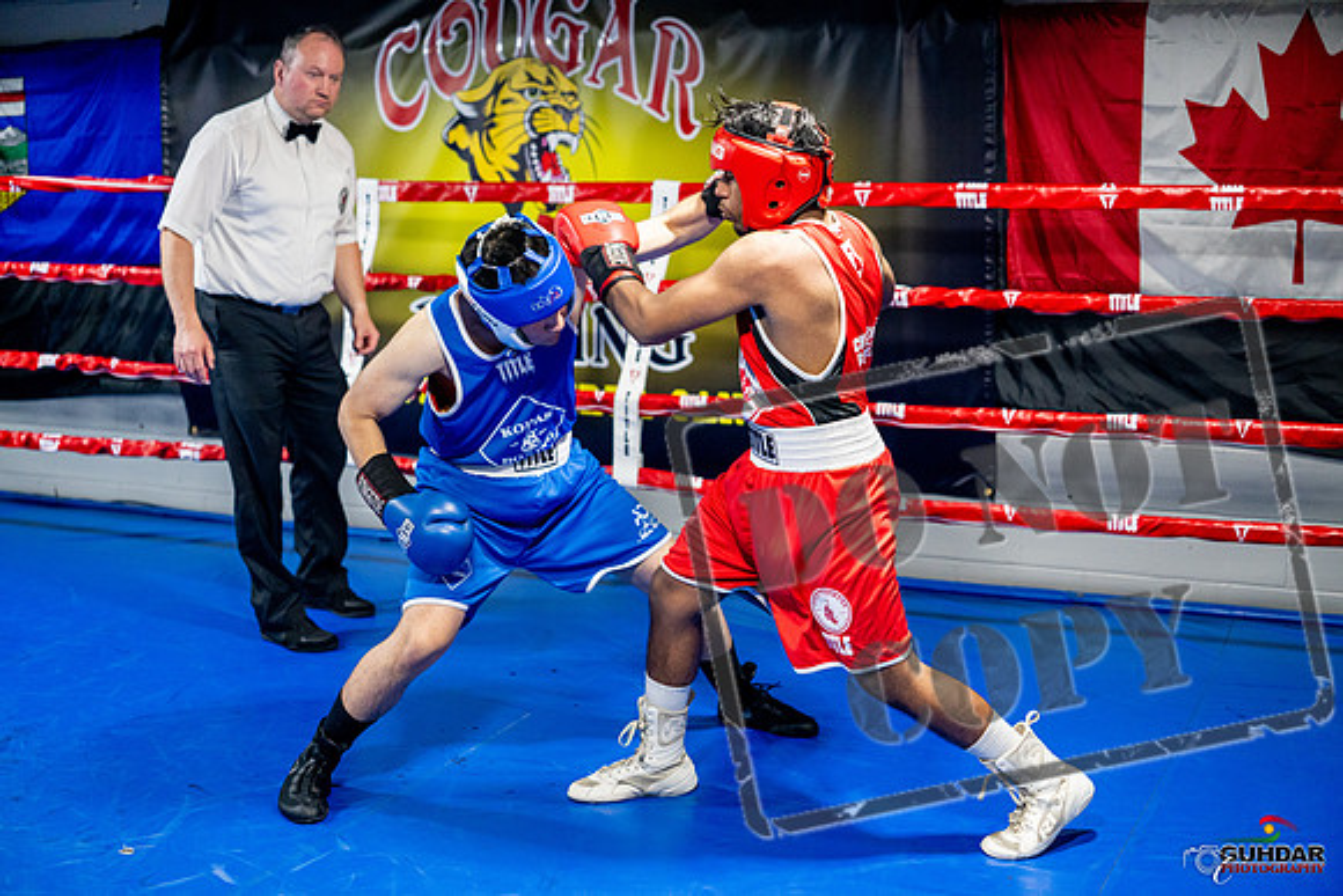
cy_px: 448
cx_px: 672
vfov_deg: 27.0
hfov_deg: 39.6
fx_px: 1866
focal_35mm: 50
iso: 4000
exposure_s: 1/800
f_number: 2
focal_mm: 50
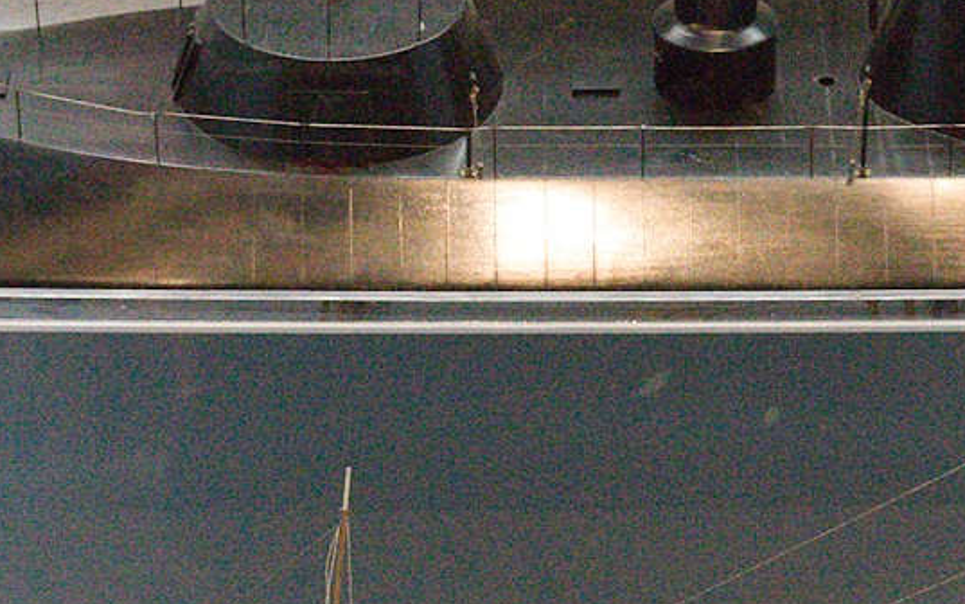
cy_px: -546
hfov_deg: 18.8
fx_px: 2894
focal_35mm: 110
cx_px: 742
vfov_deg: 11.0
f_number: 9
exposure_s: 1/80
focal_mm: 29
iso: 10000
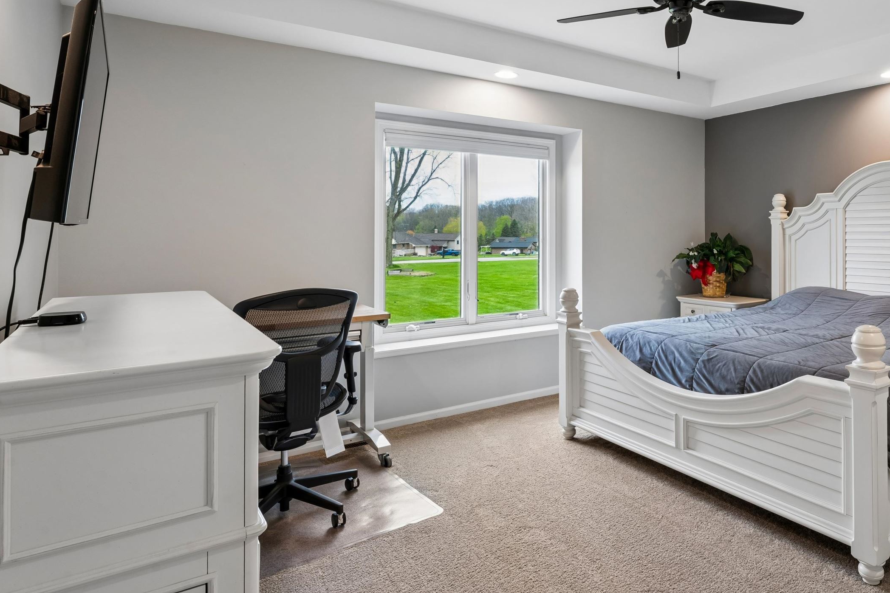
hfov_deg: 71.8
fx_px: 576
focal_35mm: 23
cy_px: 250
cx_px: 630
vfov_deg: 54.2
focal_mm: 15.9
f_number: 13
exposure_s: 1/4
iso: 400
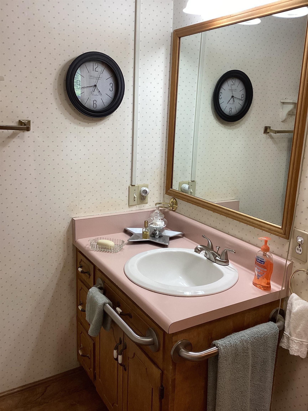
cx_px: 154
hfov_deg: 45.4
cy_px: 206
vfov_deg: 58.4
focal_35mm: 31
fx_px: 368
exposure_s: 1/60
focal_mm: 3.3
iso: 64
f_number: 2.4
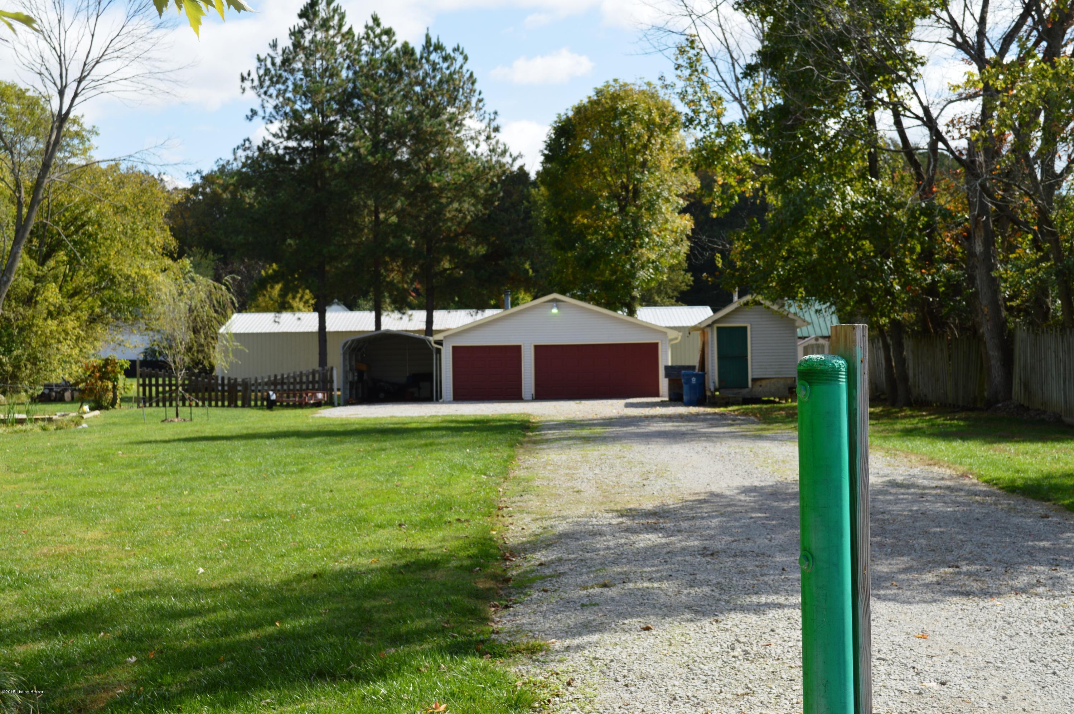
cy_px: 357
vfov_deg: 26.4
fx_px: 1520
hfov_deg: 38.9
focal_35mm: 51
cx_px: 537
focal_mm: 34
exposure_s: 1/250
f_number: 8
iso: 100
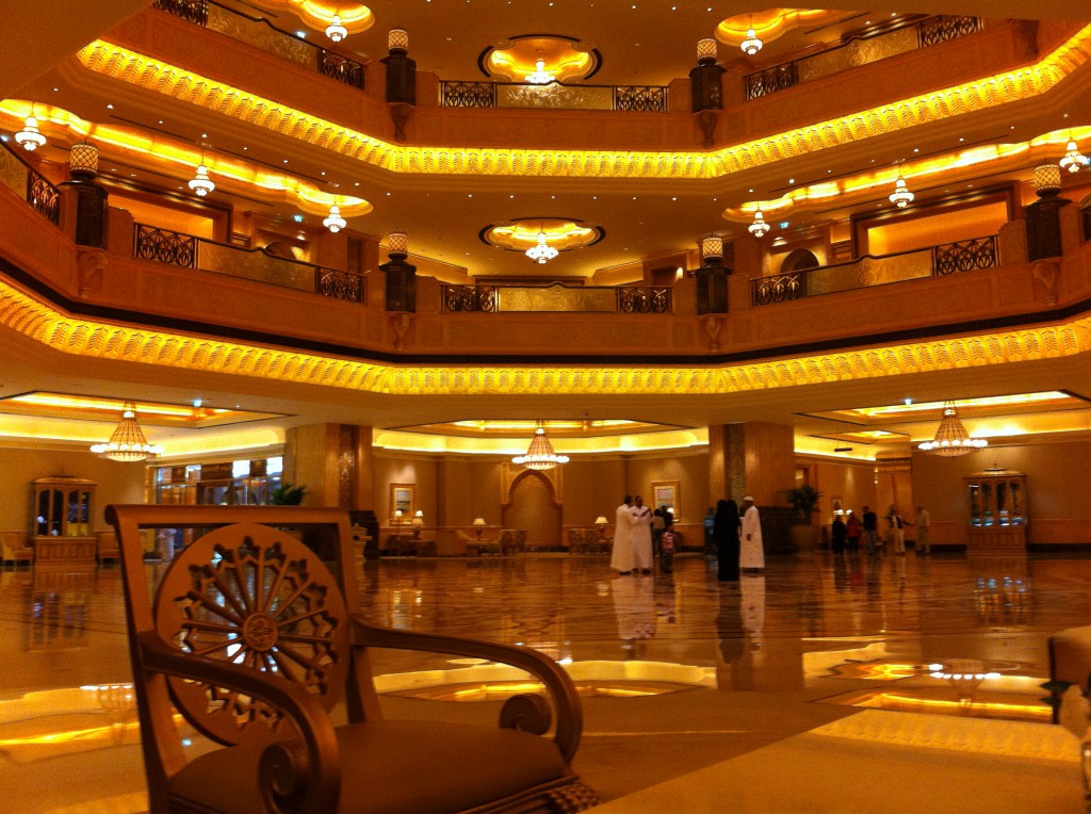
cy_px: 407
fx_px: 1101
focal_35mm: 35
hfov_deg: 52.7
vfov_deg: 40.6
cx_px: 546
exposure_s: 1/15
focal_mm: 3.85
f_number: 2.8
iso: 200
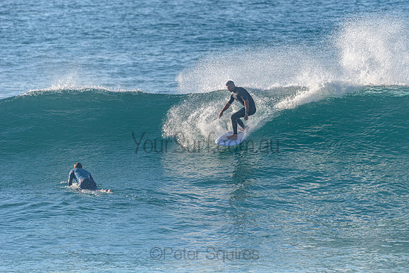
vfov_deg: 2.4
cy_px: 119
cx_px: 230
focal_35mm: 562
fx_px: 6391
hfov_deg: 3.7
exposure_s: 1/2000
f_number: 5.6
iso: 280
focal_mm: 500
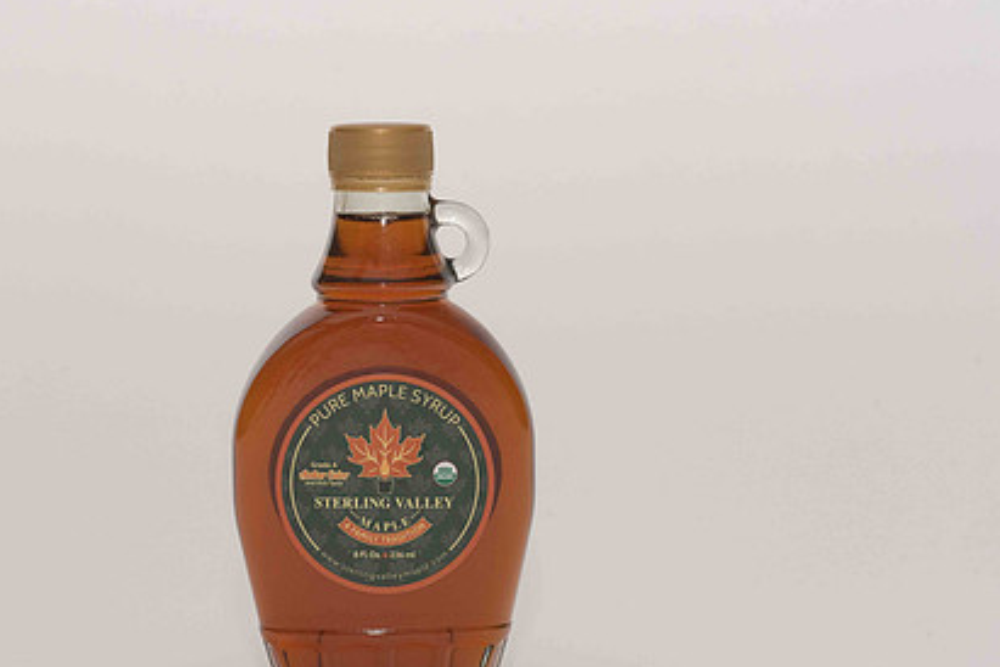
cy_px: 422
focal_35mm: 120
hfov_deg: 17.1
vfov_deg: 11.4
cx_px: 445
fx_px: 3333
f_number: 13
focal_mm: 85
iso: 400
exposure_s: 1/100
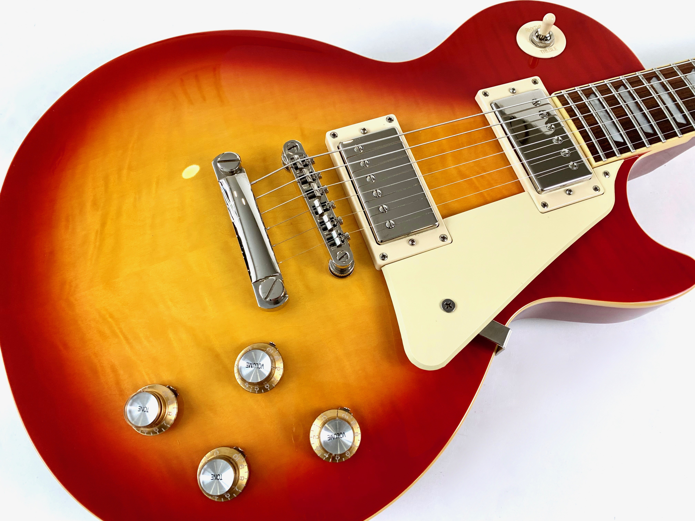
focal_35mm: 26
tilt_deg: -70.8
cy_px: 260
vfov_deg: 53.1
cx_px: 348
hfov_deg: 67.3
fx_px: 522
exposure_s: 1/100
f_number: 1.8
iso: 50
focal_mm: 4.25
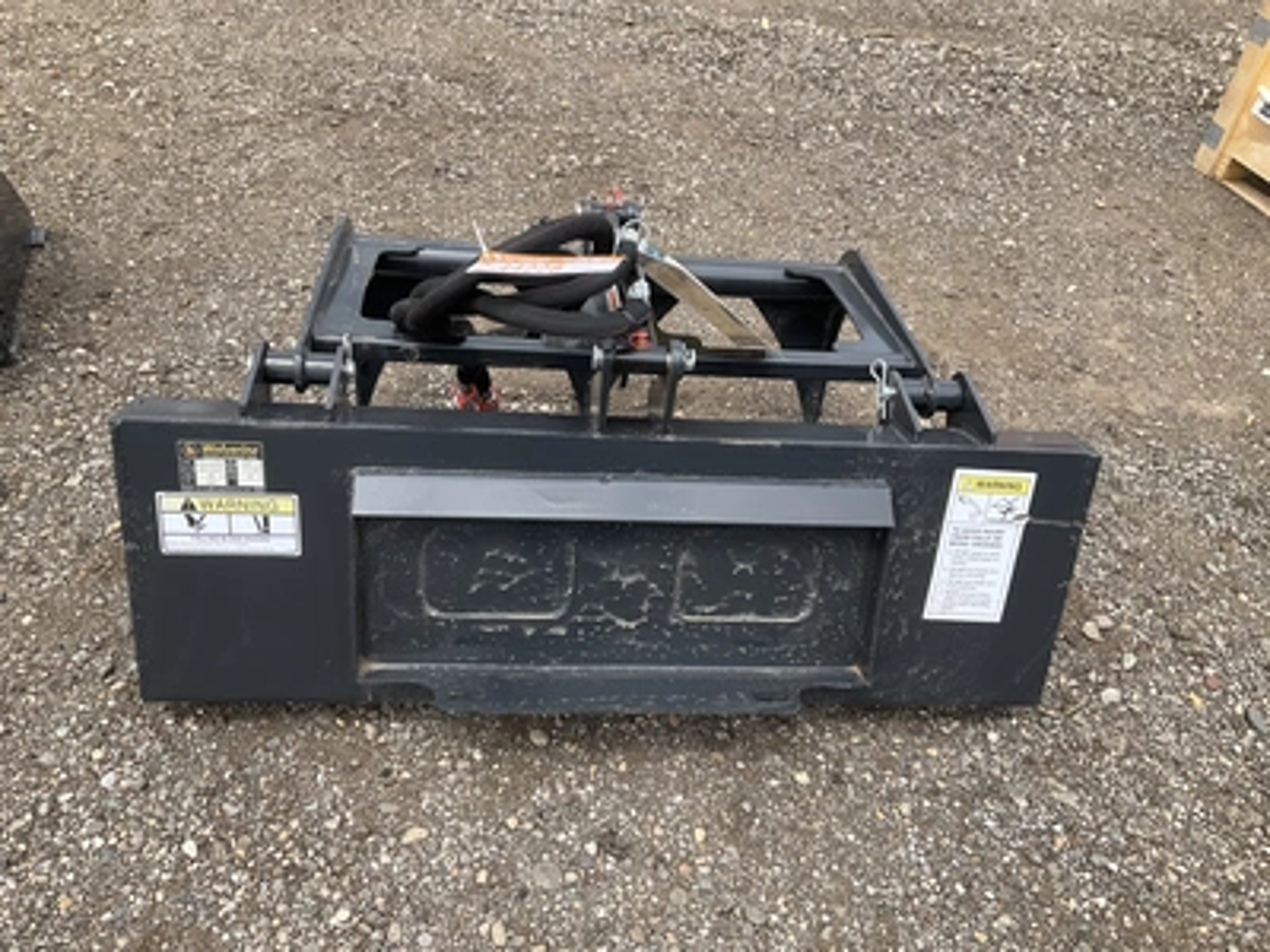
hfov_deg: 61.7
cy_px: 476
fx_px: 1064
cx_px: 635
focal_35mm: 29
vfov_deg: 48.2
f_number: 1.8
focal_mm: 3
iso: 25
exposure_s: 1/883
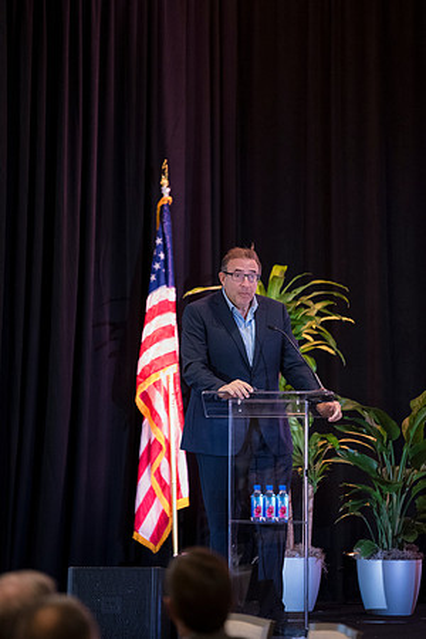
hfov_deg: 6.9
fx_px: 3550
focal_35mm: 200
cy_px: 320
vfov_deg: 10.3
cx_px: 213
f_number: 2.8
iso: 6400
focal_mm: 200
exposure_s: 1/160
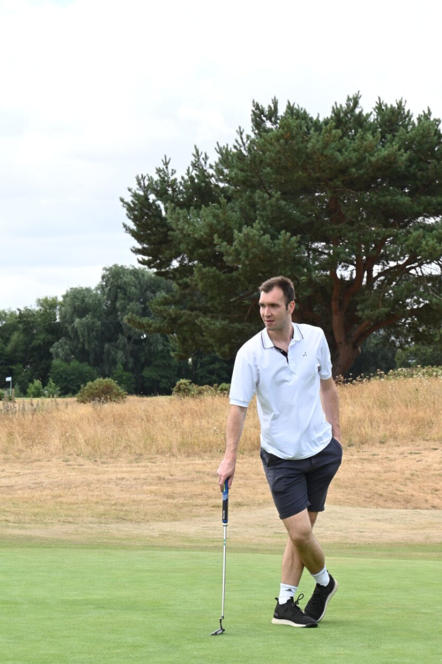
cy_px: 361
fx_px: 2102
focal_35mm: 114
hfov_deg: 12.0
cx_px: 311
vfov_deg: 18.0
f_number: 13
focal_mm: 70
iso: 200
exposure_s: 1/100
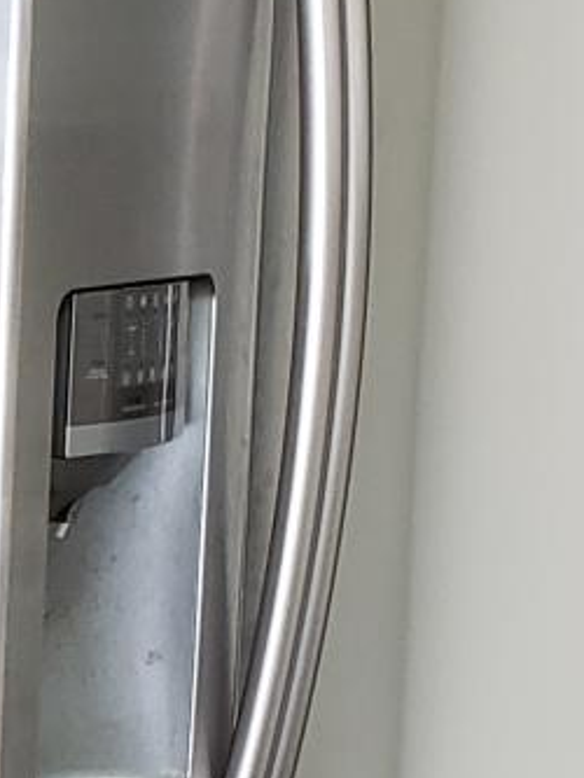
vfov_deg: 12.4
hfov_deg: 8.3
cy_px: 921
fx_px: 3507
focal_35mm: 156
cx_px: -1084
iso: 200
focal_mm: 4.3
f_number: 2.4
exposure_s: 1/60
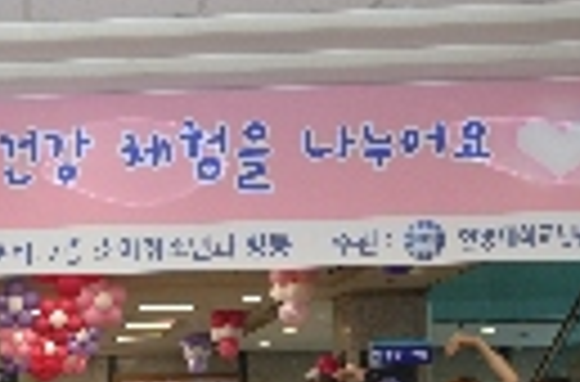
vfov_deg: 15.0
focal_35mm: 84
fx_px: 1348
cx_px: -31
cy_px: 564
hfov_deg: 23.1
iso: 400
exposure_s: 1/125
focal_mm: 18
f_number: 3.5
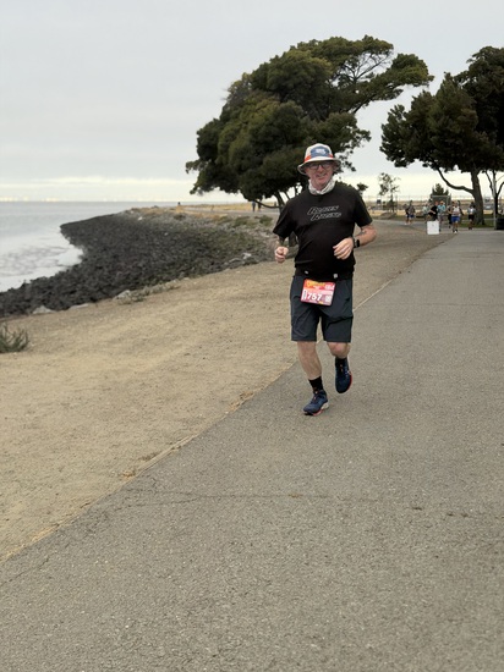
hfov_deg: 30.2
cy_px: 336
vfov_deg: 39.7
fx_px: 933
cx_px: 252
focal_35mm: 48
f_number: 1.78
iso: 64
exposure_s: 1/450
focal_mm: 6.76
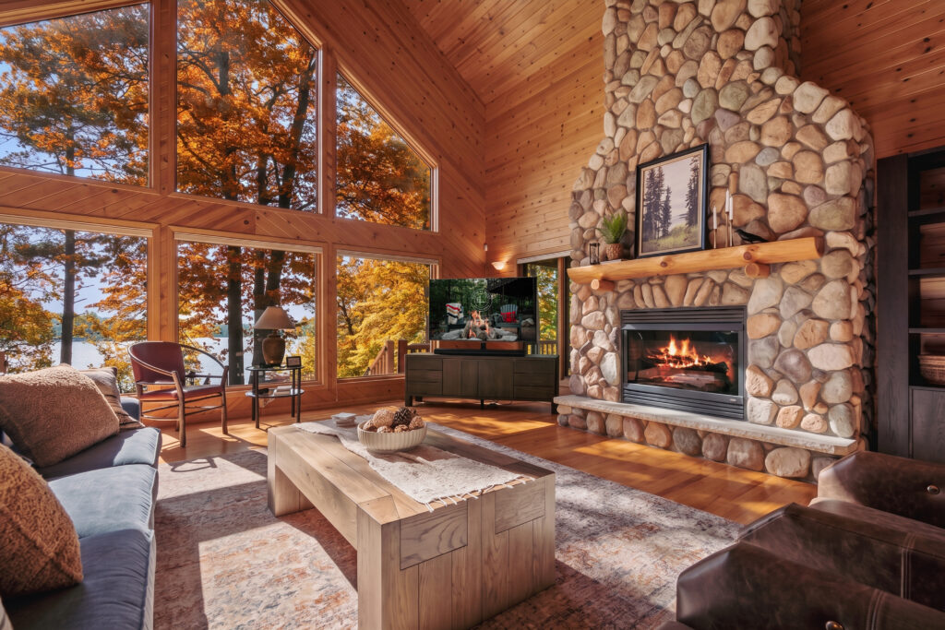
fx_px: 420
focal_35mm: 16
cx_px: 472
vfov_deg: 73.8
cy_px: 315
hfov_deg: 96.7
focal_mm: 16
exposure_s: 1/30
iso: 160
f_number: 9
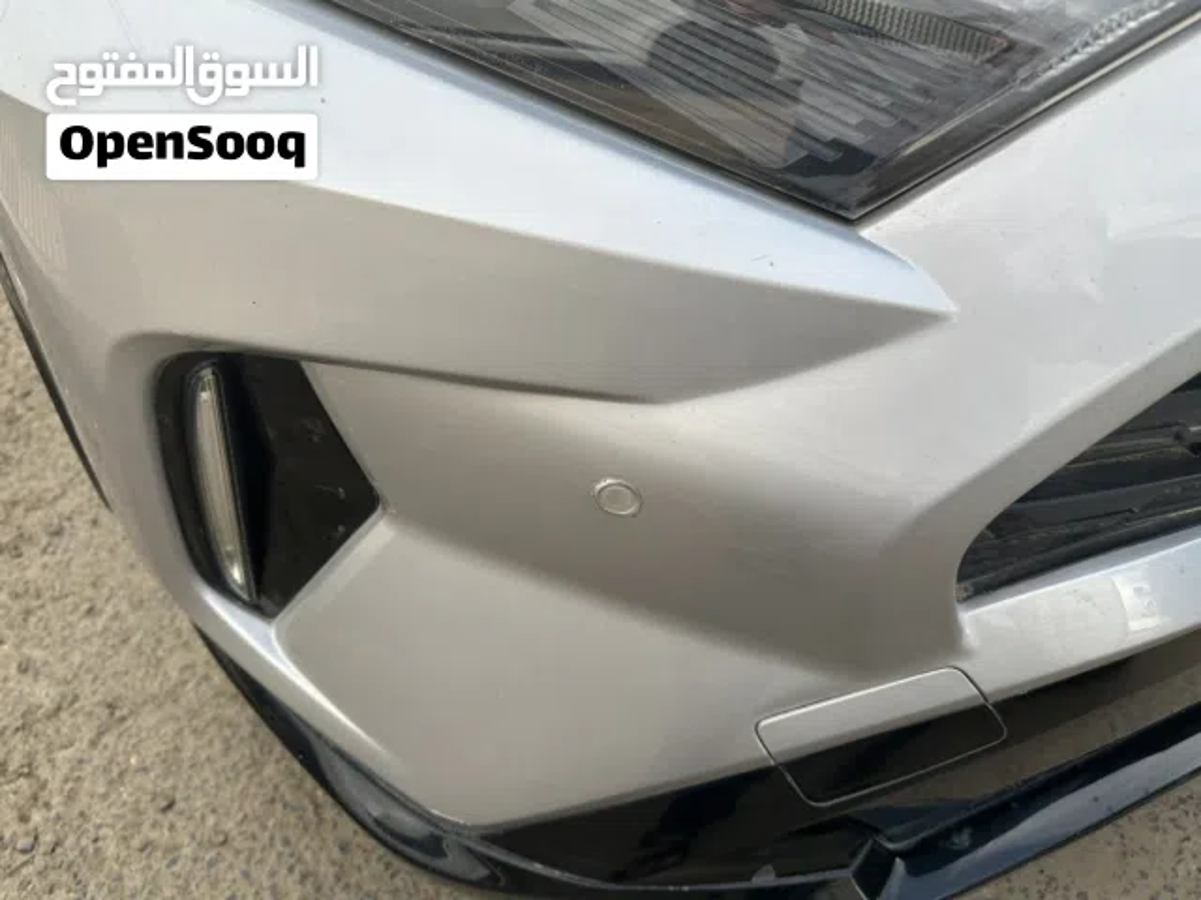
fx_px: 833
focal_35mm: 24
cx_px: 600
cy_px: 450
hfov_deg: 71.6
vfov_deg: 56.8
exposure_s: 1/370
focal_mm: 6.86
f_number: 1.78
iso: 80
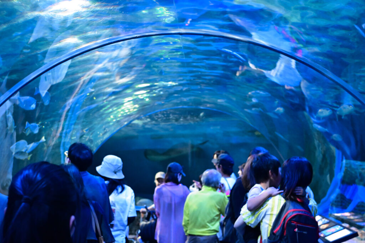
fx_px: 608
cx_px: 182
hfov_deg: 33.4
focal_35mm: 60
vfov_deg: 22.6
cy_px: 122
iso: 6400
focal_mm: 40
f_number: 4.5
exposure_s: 1/60
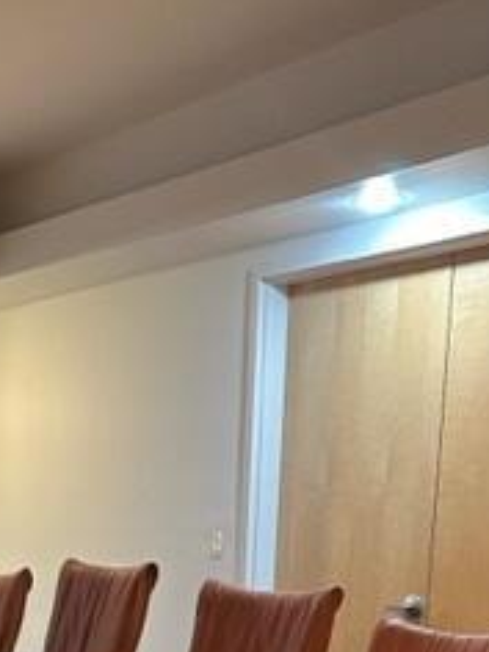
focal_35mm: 65
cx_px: 0
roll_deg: +0.8
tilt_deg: -12.3
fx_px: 1224
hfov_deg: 21.8
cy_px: 771
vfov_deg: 26.7
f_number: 1.78
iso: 320
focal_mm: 6.86
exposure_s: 1/60
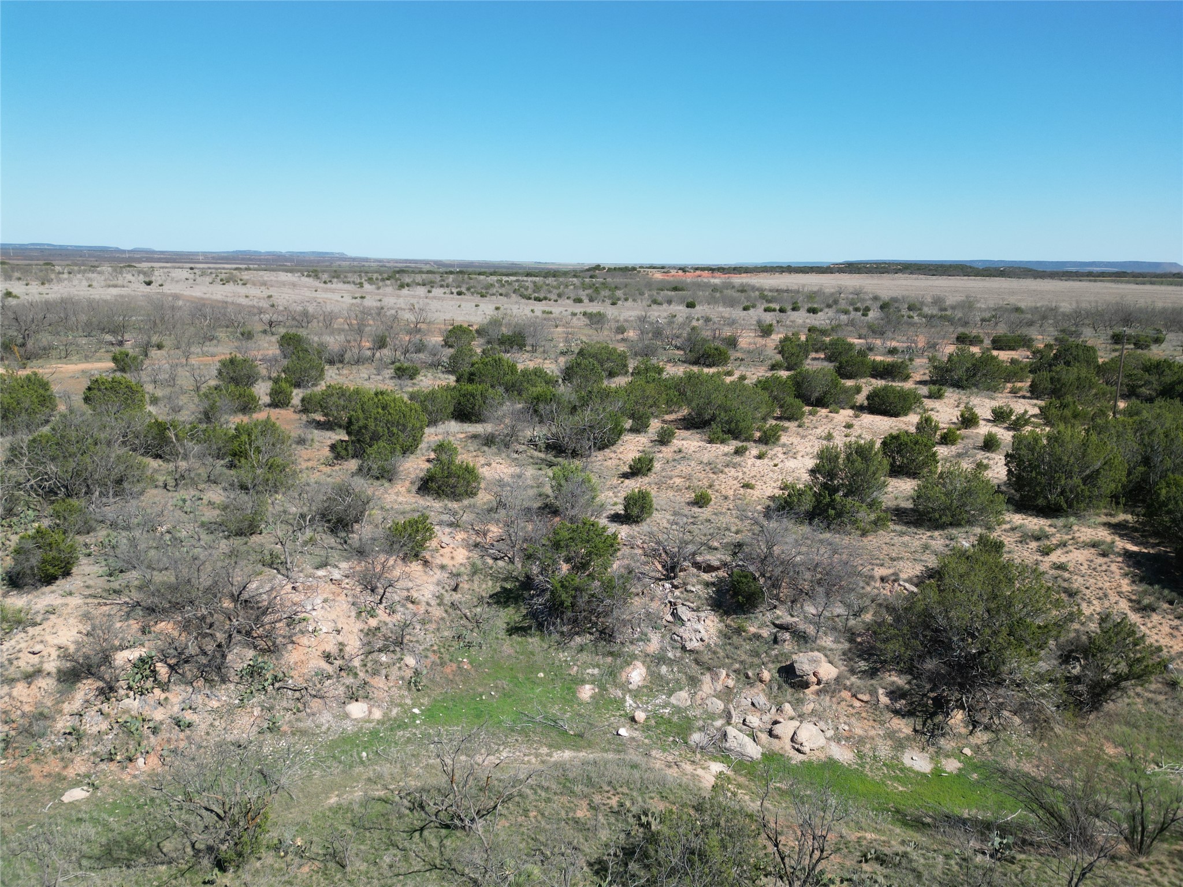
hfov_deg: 71.6
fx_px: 820
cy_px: 444
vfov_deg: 56.8
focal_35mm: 24
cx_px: 592
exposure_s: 1/2500
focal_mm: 6.72
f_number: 1.7
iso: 110
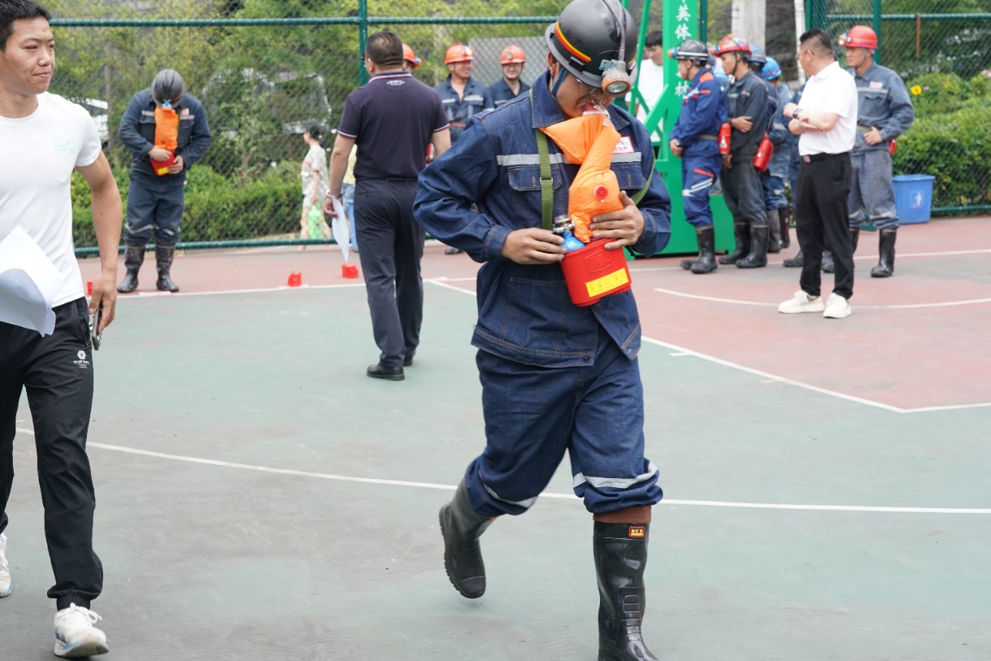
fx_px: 1734
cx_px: 415
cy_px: 278
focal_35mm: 63
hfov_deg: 31.8
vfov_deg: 21.6
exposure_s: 1/250
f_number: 5.6
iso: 400
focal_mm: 48
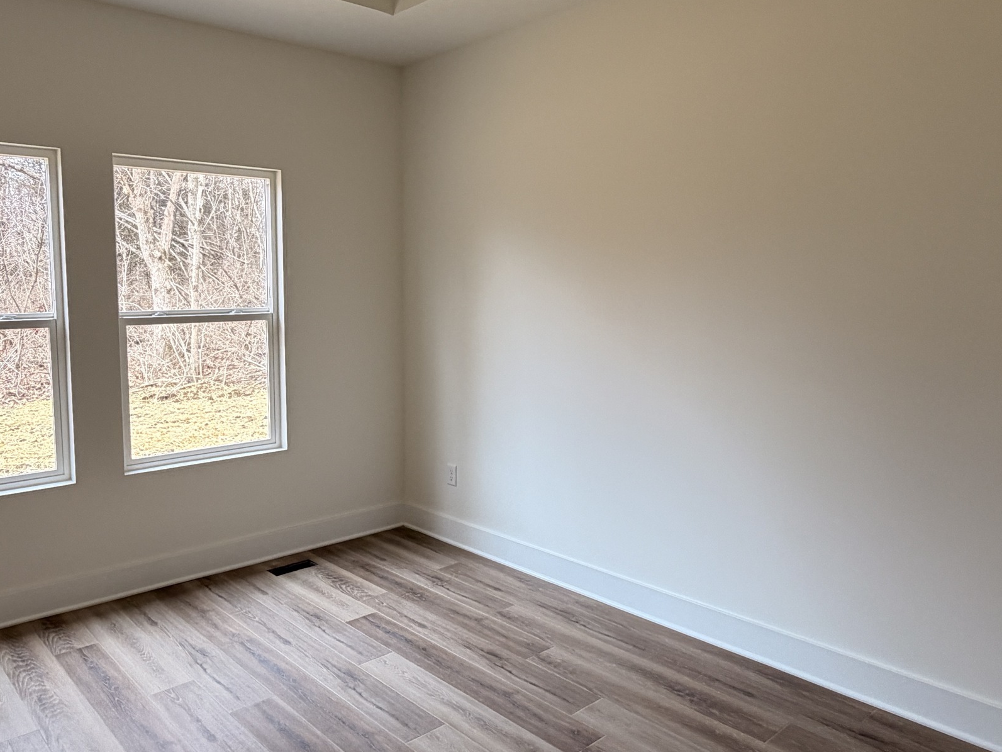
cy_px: 360
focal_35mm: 27
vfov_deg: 51.3
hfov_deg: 64.6
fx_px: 782
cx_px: 390
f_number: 2.2
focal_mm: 2.22
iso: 125
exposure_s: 1/121
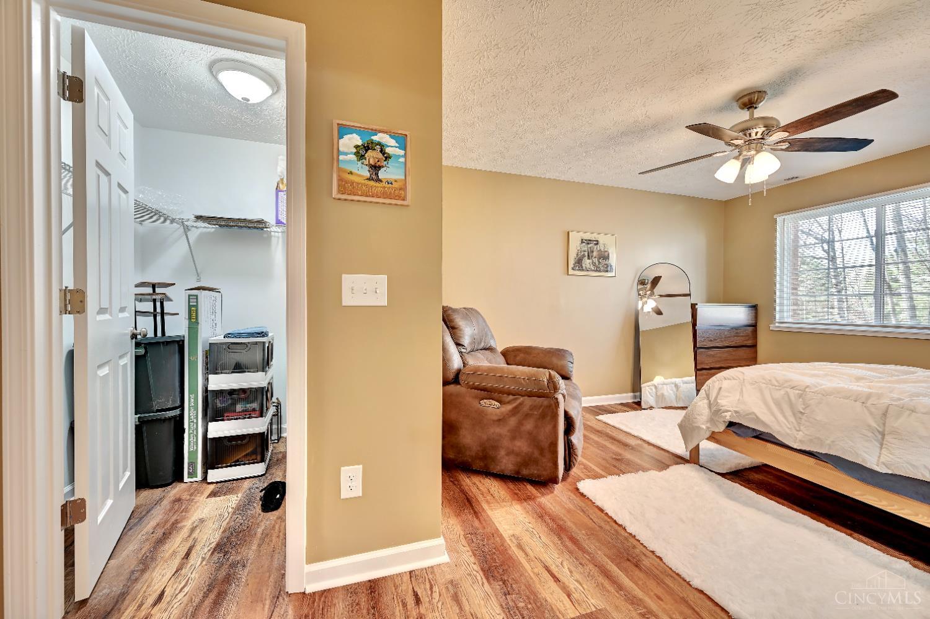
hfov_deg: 104.3
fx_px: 362
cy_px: 310
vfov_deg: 81.2
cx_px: 465
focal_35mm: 14
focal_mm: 14
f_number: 8
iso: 250
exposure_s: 1/1.67
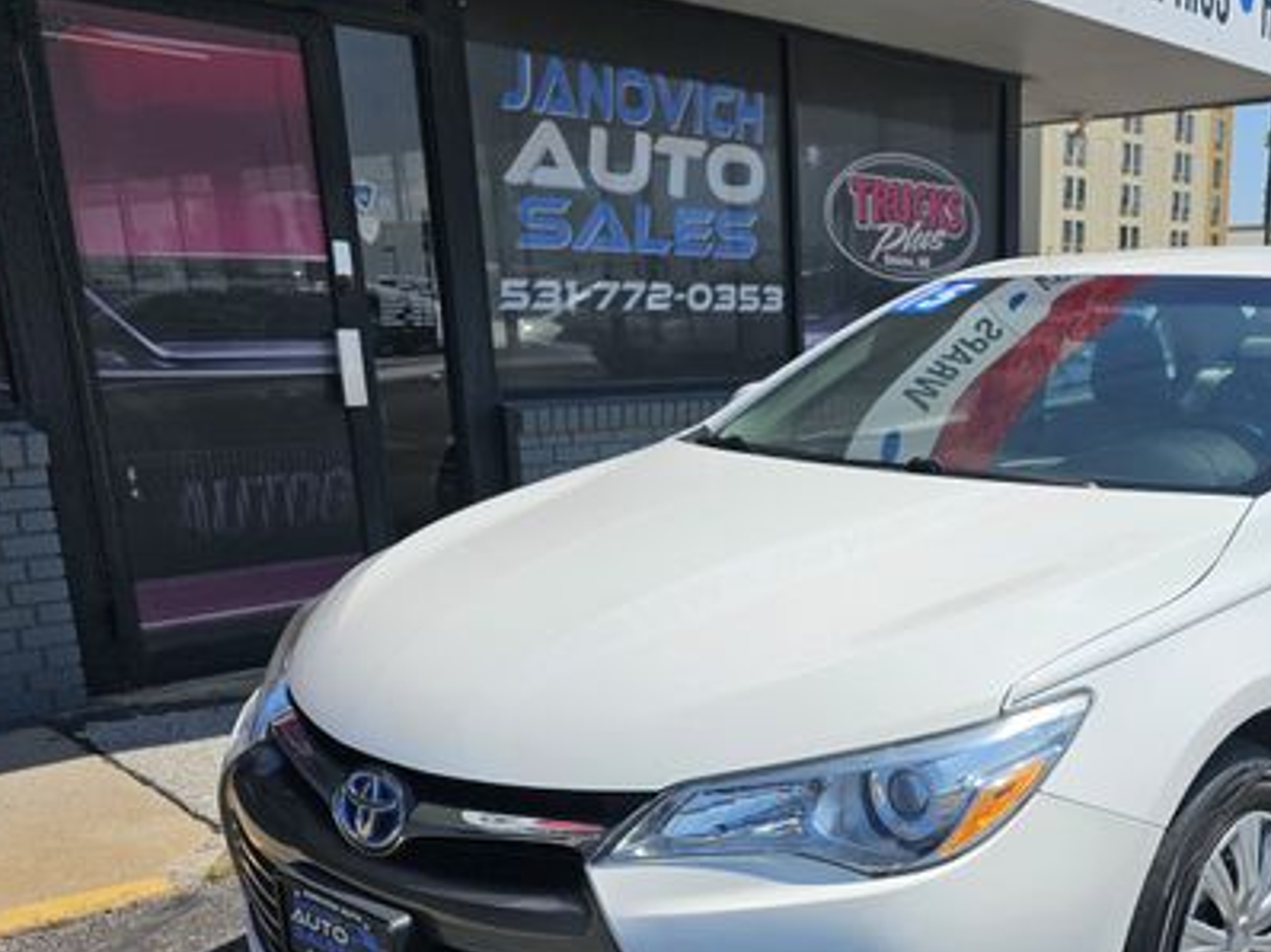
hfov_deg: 47.9
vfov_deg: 37.5
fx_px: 1358
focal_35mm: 37
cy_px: 732
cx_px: 980
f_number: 1.7
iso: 10
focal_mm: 6.3
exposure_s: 1/1517
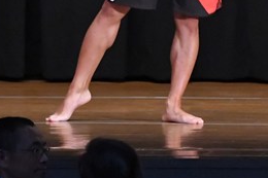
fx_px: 4479
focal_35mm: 602
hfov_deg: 3.4
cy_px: -68
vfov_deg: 2.3
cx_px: 273
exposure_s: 1/400
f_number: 5.6
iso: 8000
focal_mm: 135
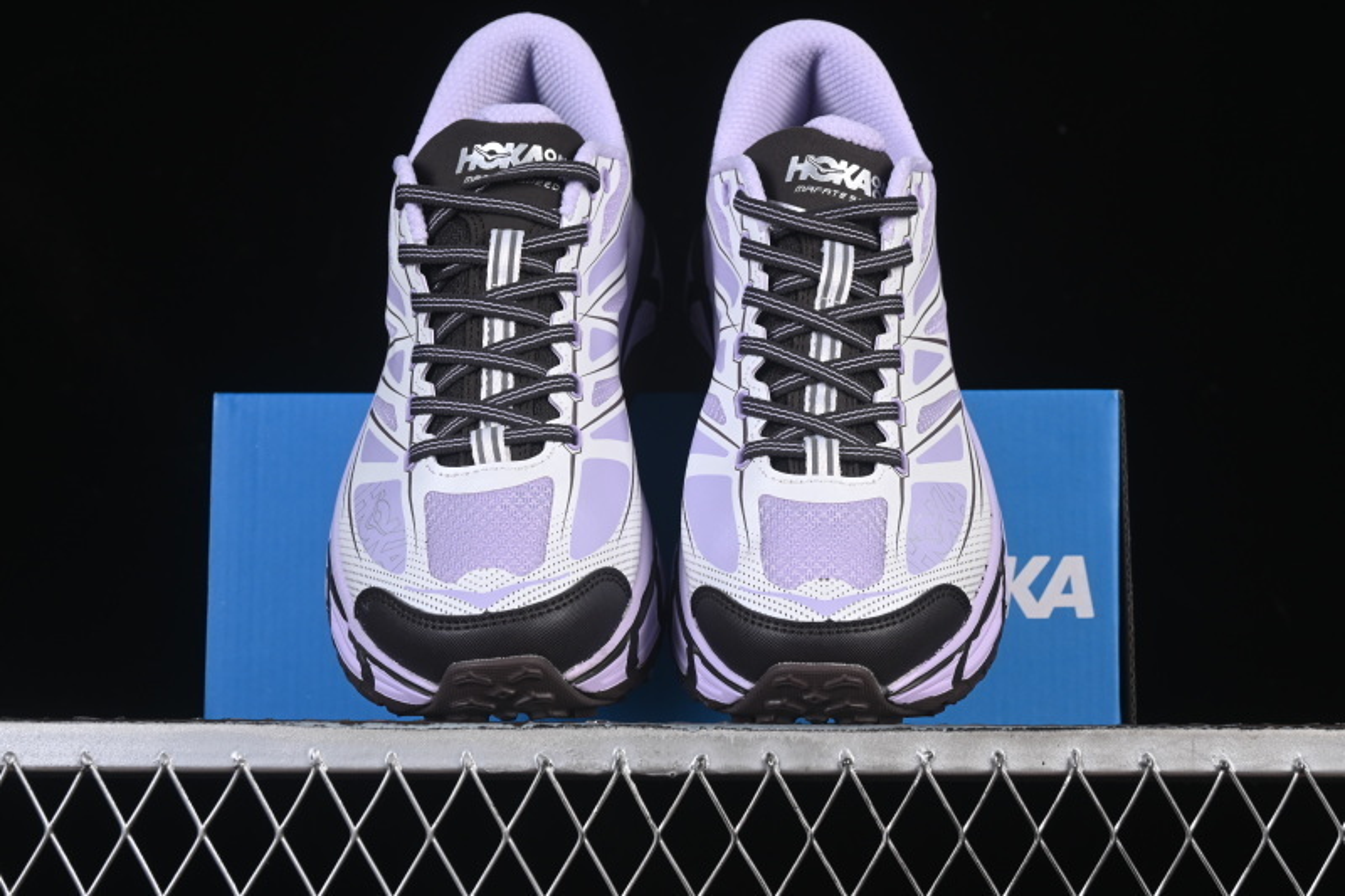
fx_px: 2801
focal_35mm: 75
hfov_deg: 27.0
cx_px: 672
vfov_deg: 18.2
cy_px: 448
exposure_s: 1/80
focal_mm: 50
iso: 160
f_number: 8
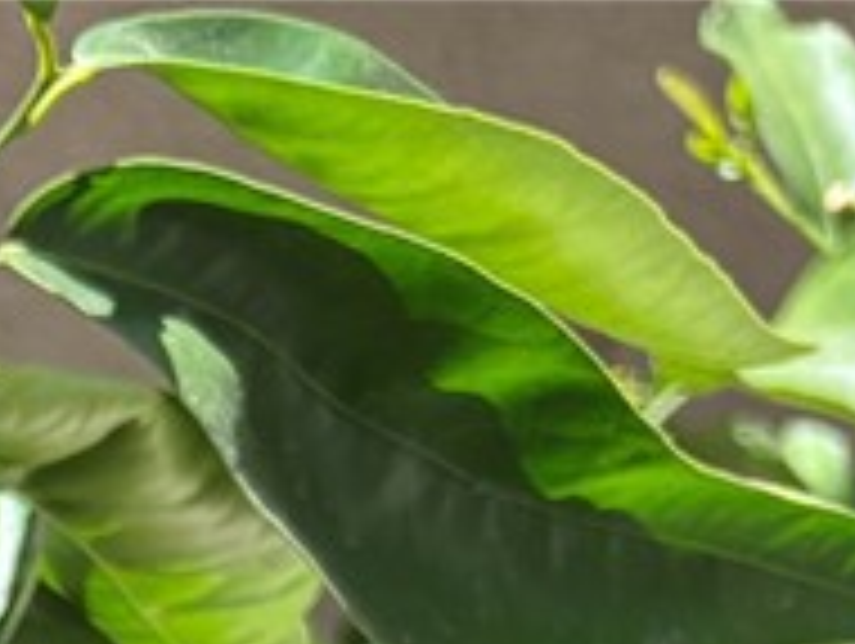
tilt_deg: -27.3
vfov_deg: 9.1
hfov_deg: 11.8
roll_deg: +6.4
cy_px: 1725
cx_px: -1102
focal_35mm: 140
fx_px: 3462
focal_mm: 5.96
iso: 50
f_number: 1.6
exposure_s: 1/544
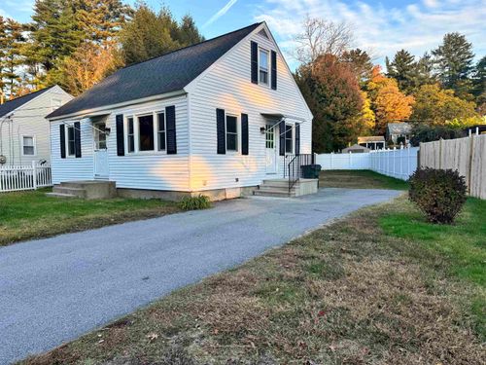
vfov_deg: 56.8
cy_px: 182
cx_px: 243
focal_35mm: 24
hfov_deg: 71.6
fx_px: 337
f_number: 1.78
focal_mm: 6.76
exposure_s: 1/340
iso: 80
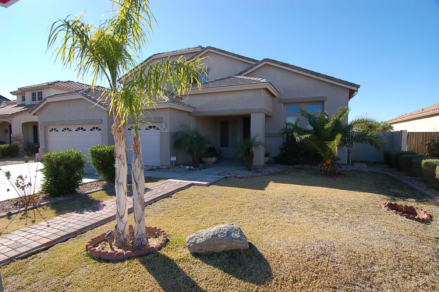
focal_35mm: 18
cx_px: 220
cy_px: 146
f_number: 8
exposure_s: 1/250
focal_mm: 12
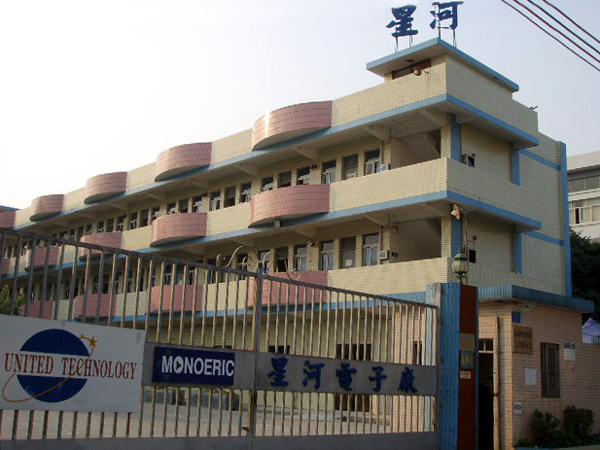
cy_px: 225
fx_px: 676
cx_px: 300
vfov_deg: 36.8
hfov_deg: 47.9
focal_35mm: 39
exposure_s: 1/125
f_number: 6.3
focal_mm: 6.6
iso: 50
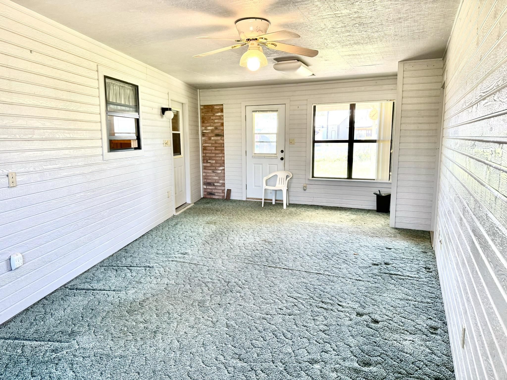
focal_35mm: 24
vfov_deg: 56.8
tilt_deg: -9.5
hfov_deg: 71.6
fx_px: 352
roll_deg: -0.2
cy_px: 190
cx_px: 254
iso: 160
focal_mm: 6.86
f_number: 1.78
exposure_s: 1/120
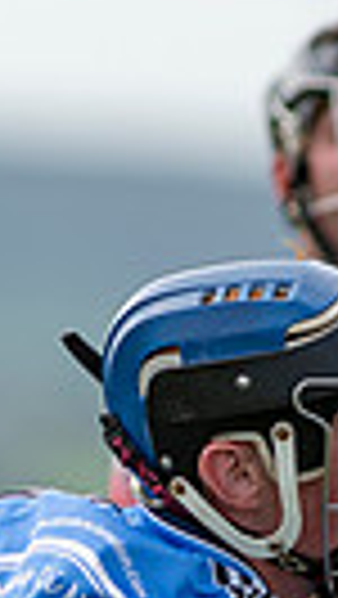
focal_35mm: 2058
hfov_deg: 0.6
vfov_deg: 1.0
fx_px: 32728
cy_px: 762
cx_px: 1104
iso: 100
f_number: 2.8
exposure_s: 1/1600
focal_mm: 300
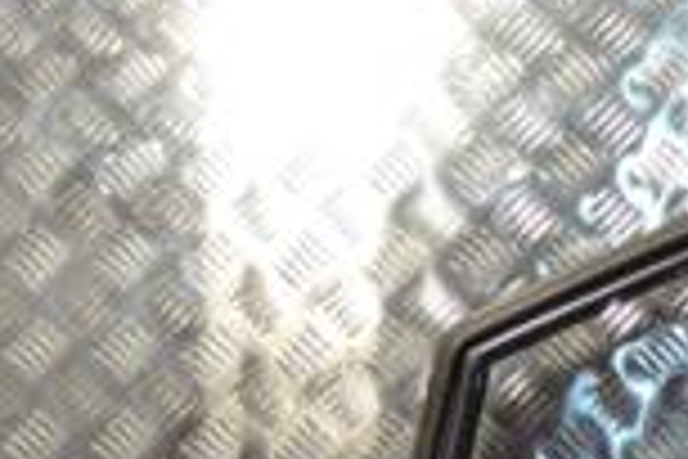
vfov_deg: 8.0
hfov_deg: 12.1
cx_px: 899
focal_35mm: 165
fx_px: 3153
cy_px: 842
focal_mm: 28
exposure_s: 1/40
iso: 100
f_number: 4.5
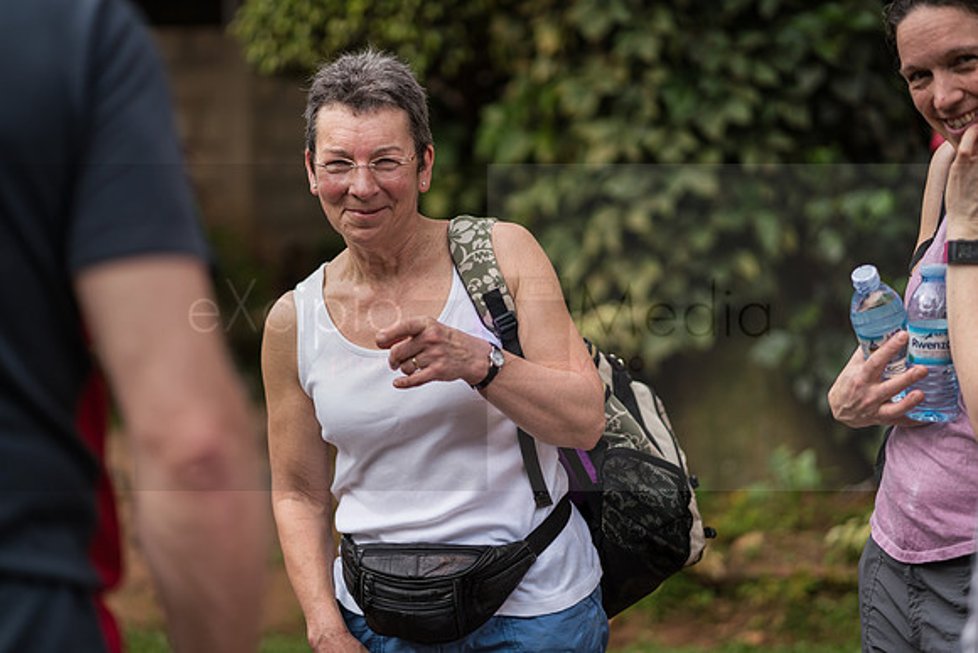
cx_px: 489
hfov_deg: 23.9
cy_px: 326
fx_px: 2310
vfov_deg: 16.1
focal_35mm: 85
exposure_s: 1/1250
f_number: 2
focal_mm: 85
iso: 100
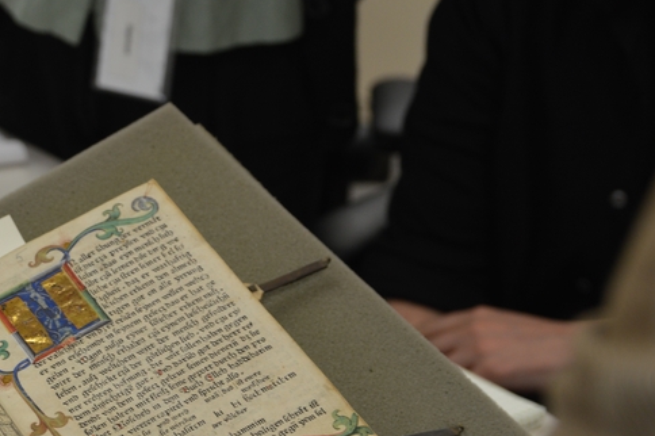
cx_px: 81
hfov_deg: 14.8
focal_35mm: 137
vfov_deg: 10.0
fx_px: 2491
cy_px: 324
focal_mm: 50
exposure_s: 1/60
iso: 400
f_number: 4
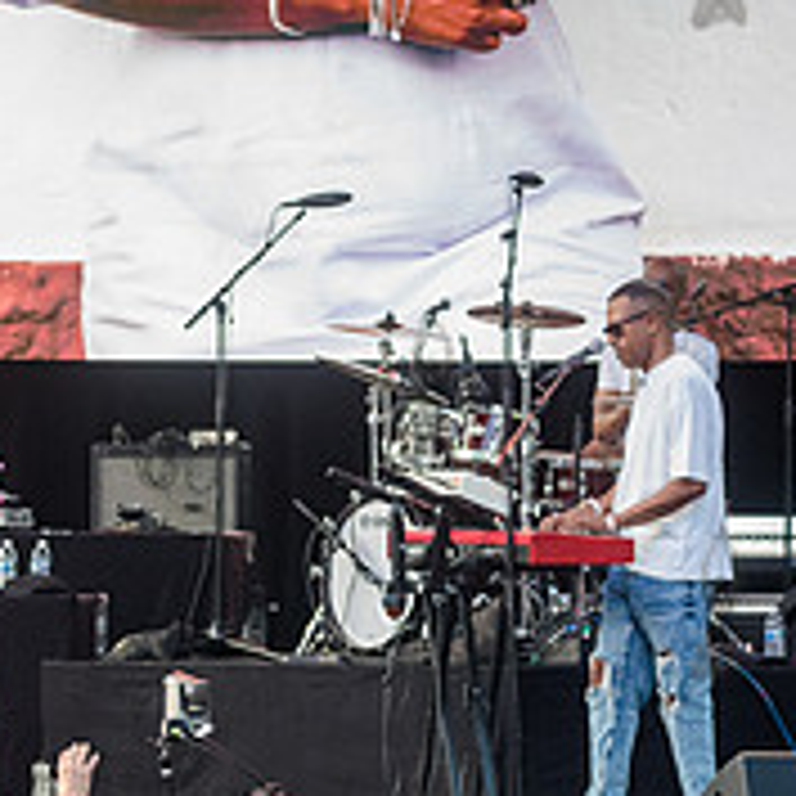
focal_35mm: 335
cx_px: -153
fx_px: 8715
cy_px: 600
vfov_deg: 5.2
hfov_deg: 5.2
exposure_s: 1/640
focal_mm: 120
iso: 2000
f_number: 4
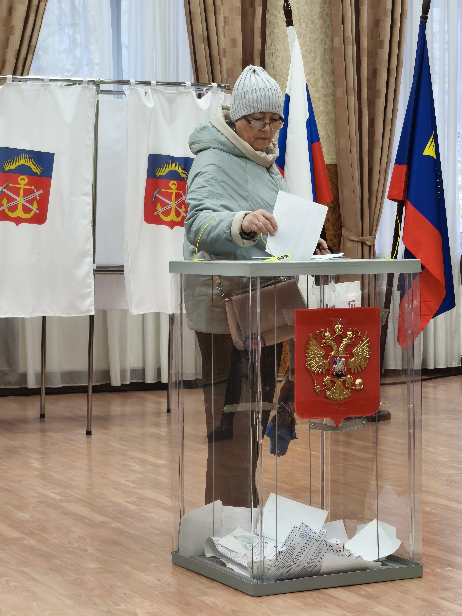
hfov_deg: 14.8
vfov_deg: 19.6
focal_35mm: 100
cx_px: 231
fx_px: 1780
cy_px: 308
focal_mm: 7.1
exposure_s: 1/99.9
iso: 800
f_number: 1.9
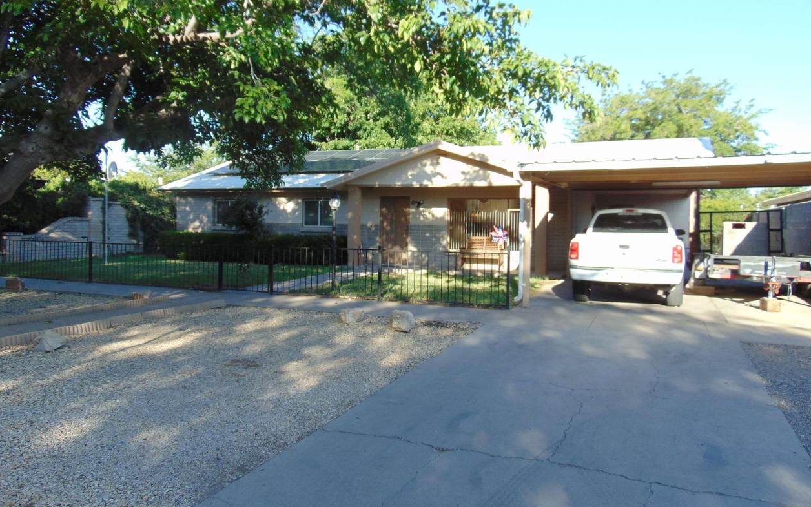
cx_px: 401
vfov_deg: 46.0
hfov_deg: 68.4
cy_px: 240
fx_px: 597
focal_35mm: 27
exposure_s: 1/320
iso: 80
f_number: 3
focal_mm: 4.5
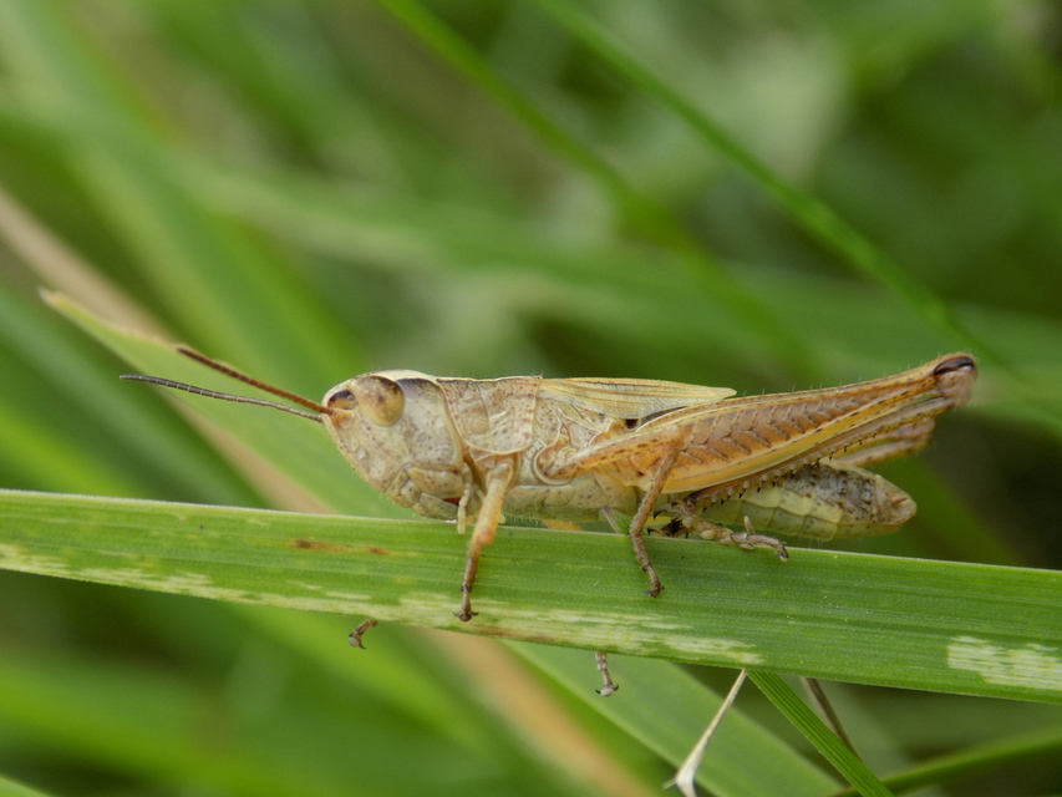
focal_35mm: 118
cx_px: 531
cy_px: 398
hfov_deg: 16.7
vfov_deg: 12.6
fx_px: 3621
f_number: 4.8
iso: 80
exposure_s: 1/100
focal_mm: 20.9
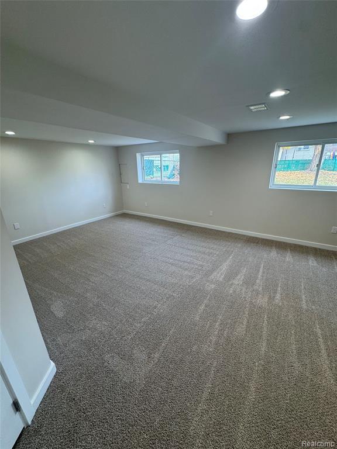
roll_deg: +1.1
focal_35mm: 14
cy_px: 224
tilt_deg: -18.5
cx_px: 168
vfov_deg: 102.1
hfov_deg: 85.7
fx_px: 182
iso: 125
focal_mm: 2.22
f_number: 2.2
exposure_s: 1/120
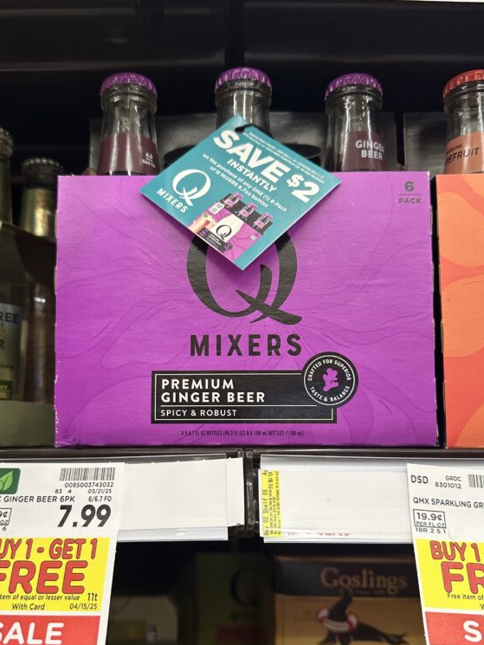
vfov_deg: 55.0
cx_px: 225
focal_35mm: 33
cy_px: 378
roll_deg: -0.5
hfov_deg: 42.9
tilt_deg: +4.1
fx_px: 615
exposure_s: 1/73
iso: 160
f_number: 1.78
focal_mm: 6.86
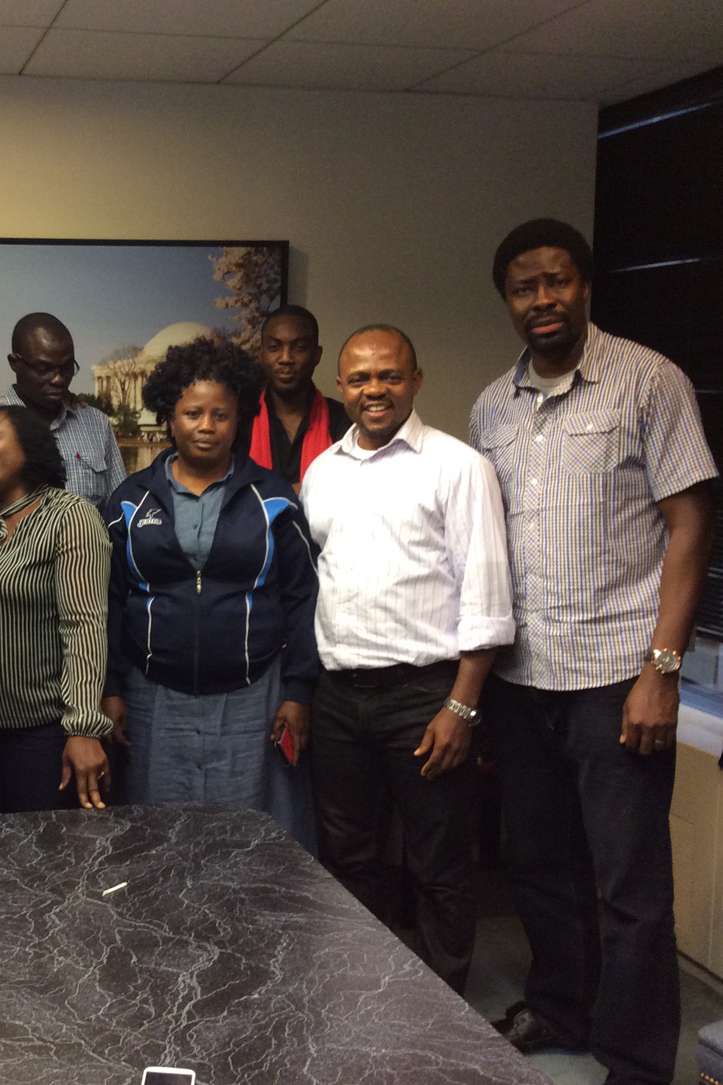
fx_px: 1386
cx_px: 71
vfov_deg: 42.7
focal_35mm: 46
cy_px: 543
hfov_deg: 28.1
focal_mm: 3.3
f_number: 2.4
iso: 100
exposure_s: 1/24
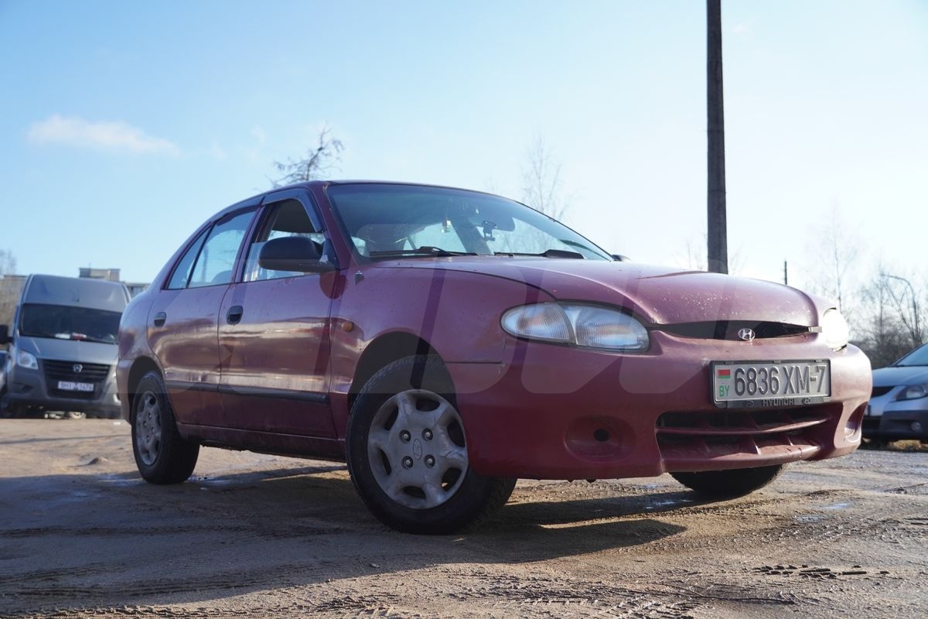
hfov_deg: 46.4
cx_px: 464
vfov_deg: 31.9
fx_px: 1083
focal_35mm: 42
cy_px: 310
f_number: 4.5
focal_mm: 28
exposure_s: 1/2000
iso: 500
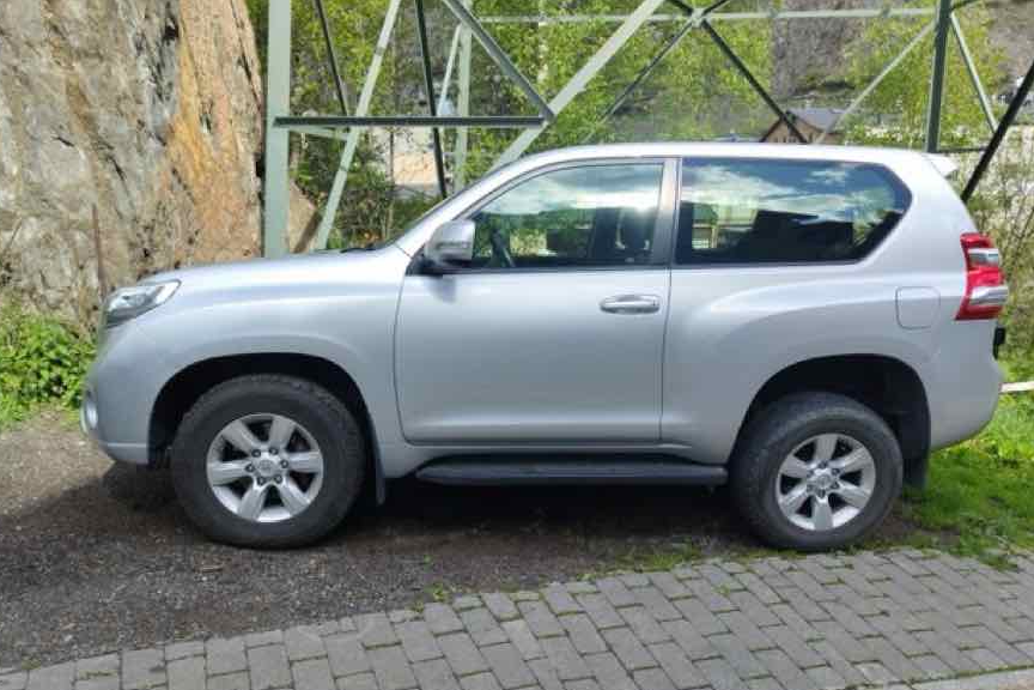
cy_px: 384
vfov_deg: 49.5
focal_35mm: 26
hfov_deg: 69.4
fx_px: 747
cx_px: 522
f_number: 1.88
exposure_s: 1/1967
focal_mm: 5.59
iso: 100
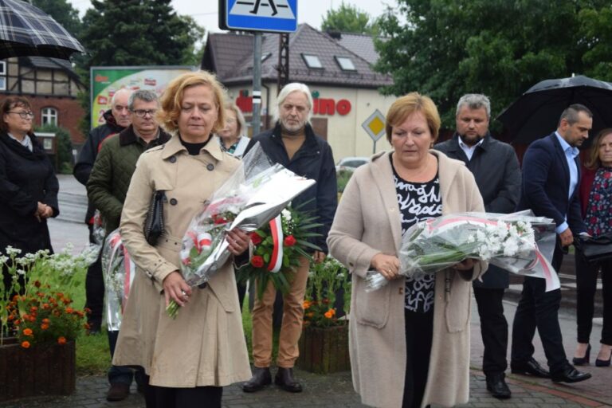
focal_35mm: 72
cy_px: 204
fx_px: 1224
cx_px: 306
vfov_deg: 18.9
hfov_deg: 28.1
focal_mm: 48
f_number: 5.6
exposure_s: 1/125
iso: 400
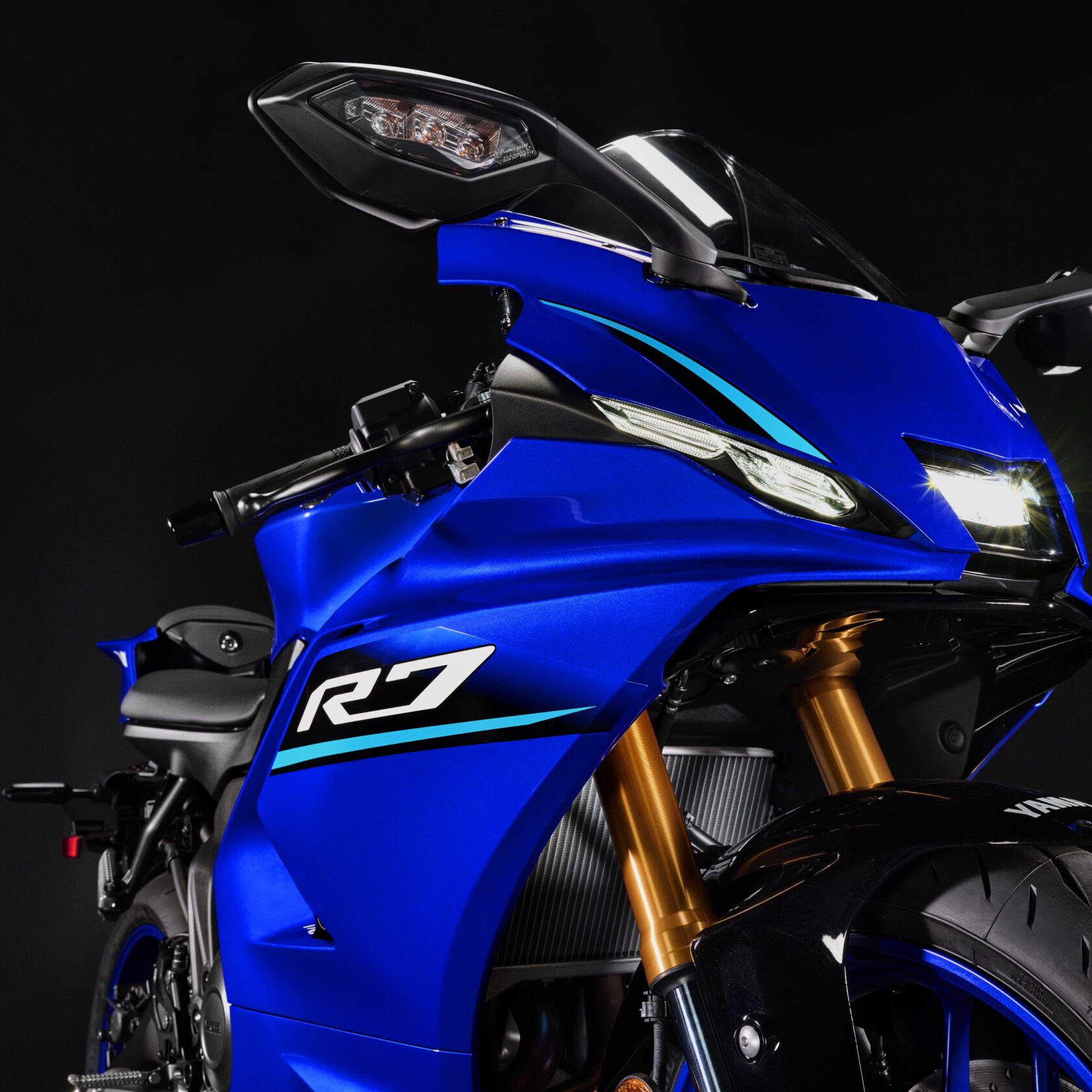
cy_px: 545
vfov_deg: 41.9
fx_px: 1428
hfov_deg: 41.9
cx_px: 565
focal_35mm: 40
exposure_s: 1/15
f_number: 10
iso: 800
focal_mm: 31
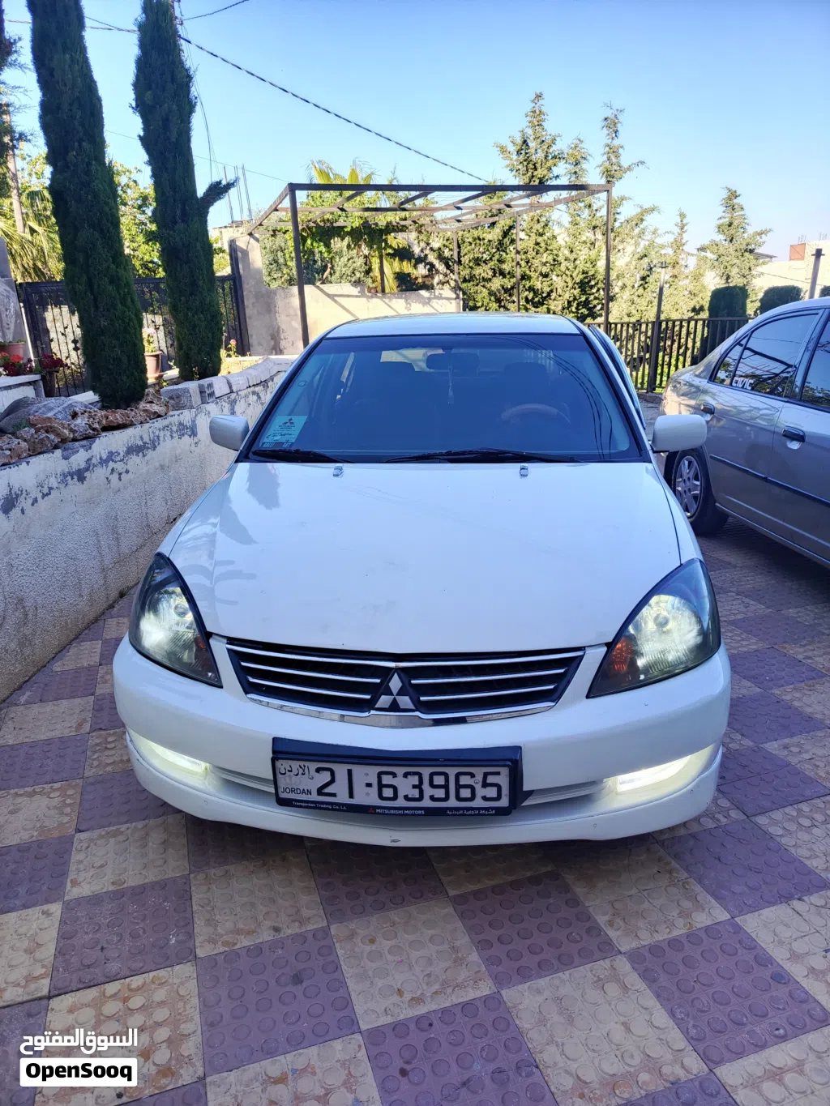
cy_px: 553
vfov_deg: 73.9
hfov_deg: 58.9
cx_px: 415
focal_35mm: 23
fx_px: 735
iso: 50
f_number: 1.7
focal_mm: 5.25
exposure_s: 1/44.5
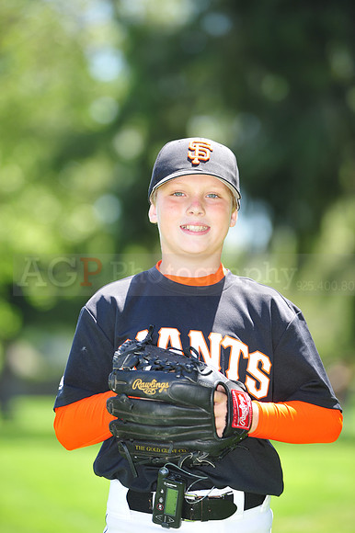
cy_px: 266
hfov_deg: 6.9
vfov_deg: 10.3
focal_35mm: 200
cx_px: 178
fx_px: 2962
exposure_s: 1/320
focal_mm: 200
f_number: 4.5
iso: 200
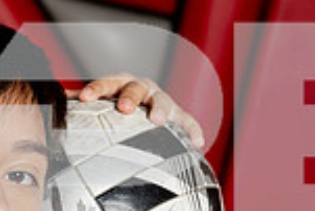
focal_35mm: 280
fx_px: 2452
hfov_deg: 7.3
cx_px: -50
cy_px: 388
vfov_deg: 4.9
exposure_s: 1/250
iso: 640
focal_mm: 70
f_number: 5.6
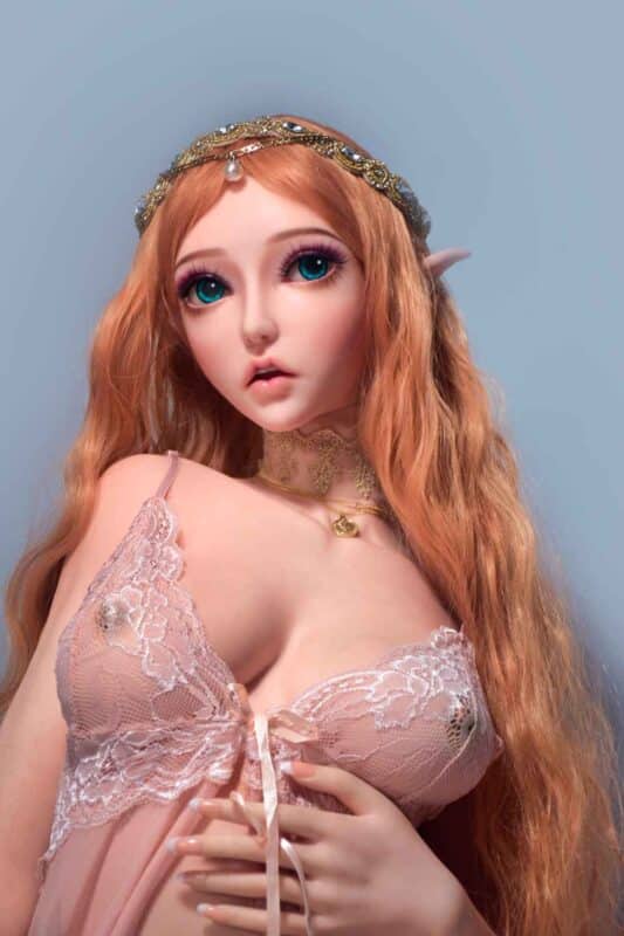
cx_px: 312
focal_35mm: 84
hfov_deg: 16.3
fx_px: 2185
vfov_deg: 24.2
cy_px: 468
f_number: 4.8
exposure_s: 1/100
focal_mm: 56
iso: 400
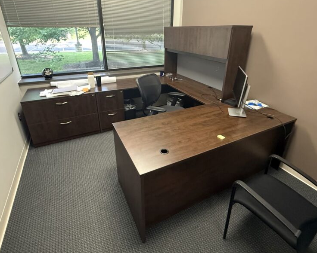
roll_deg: -1.0
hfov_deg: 83.3
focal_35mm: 19
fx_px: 178
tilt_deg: -23.4
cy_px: 104
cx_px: 162
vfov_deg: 70.3
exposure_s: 1/60
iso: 800
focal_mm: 2.22
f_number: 2.2
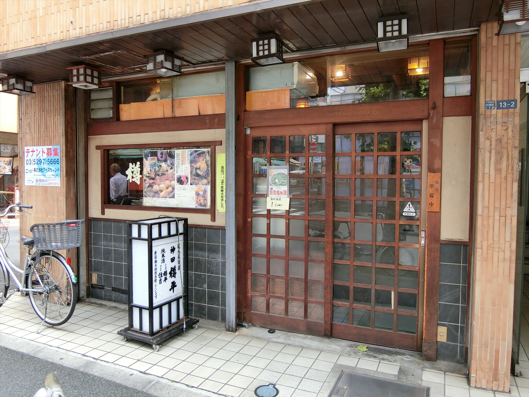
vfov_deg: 51.4
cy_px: 198
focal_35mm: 27
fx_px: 413
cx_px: 264
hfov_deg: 65.3
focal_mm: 5.7
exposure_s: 1/125
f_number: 3.1
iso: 100
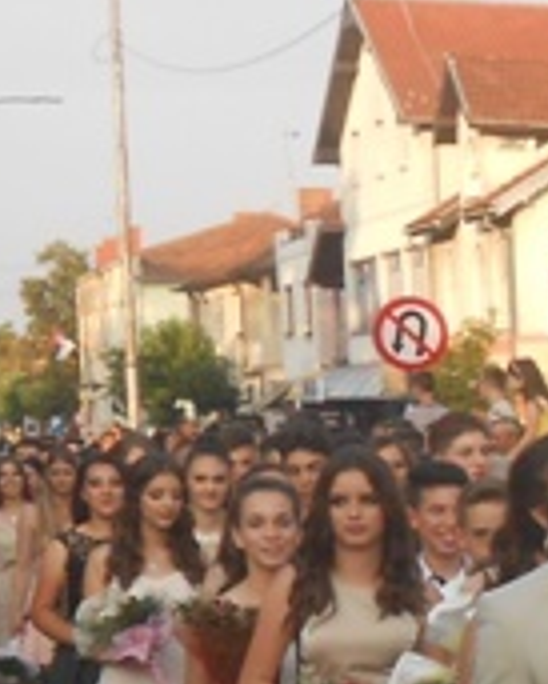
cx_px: 1248
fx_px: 3140
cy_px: 676
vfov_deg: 12.3
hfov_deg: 9.1
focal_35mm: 155
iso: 125
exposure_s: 1/250
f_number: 3.9
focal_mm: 6
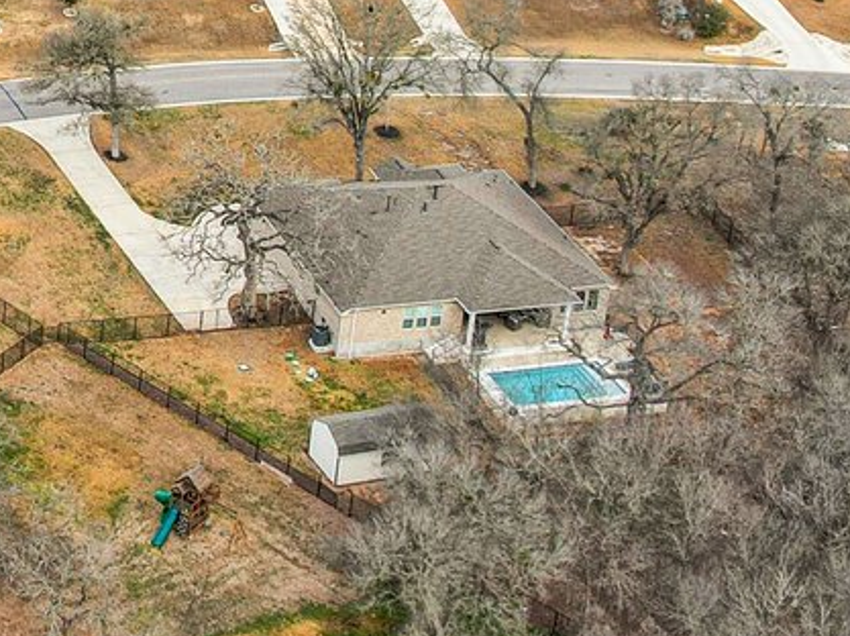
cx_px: -351
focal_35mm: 104
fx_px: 2552
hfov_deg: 17.4
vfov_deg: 13.7
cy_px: -193
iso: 130
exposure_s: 1/640
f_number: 2.8
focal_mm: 8.4
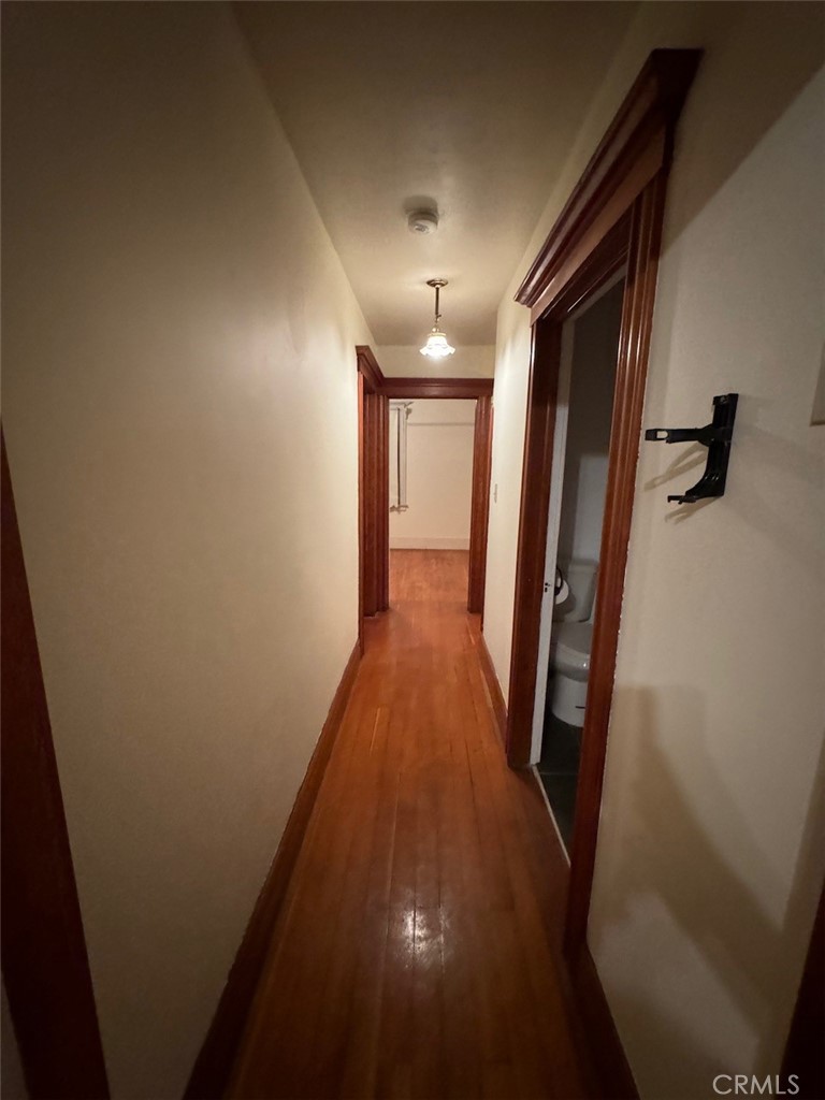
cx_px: 412
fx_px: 445
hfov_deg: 85.7
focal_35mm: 14
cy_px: 550
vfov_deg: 102.1
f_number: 2.2
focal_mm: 2.22
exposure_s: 1/60
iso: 1250
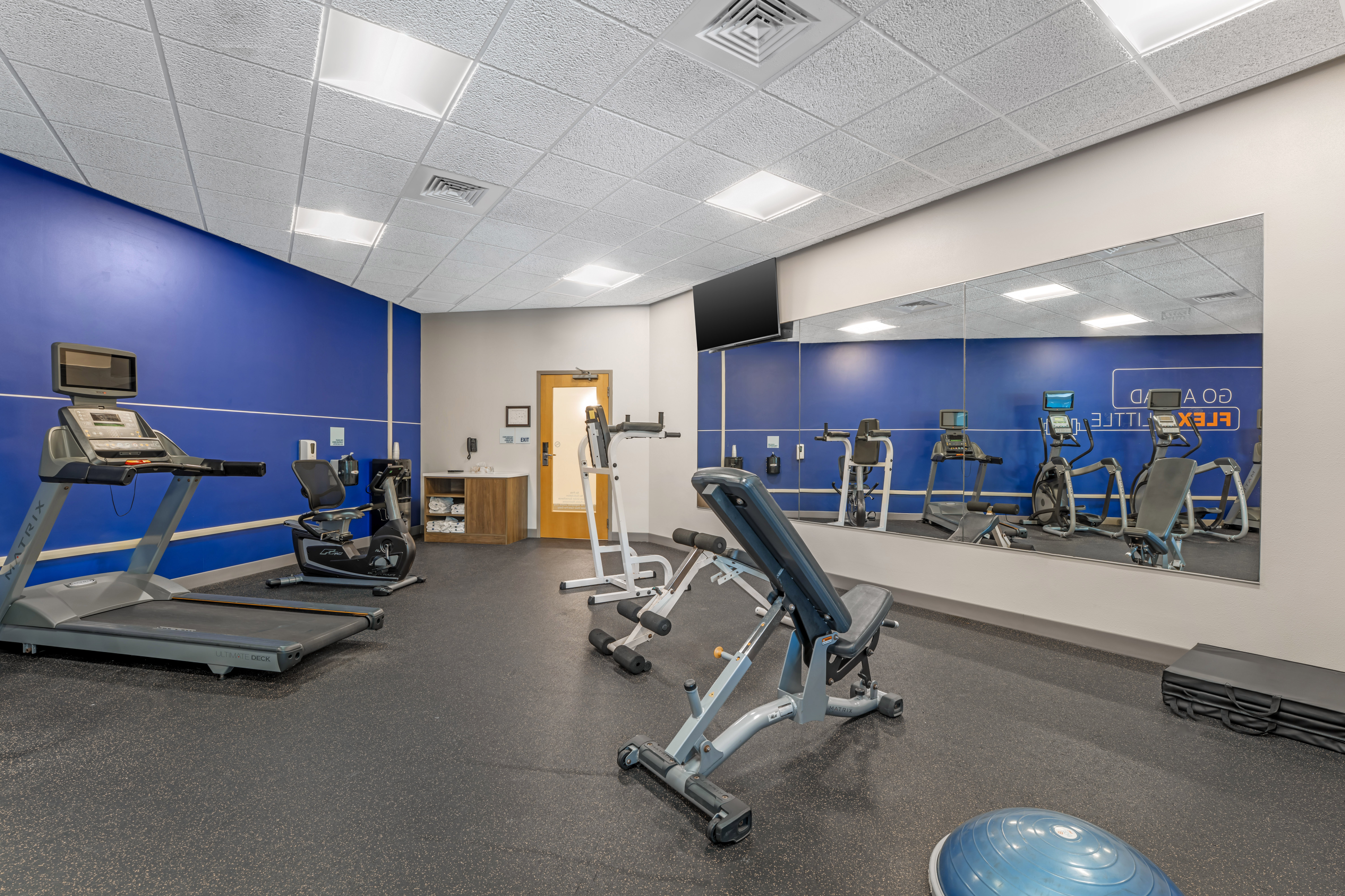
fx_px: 572
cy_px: 448
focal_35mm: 15
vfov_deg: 76.2
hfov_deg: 99.3
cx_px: 672
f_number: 8
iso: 80
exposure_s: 5
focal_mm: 15.3
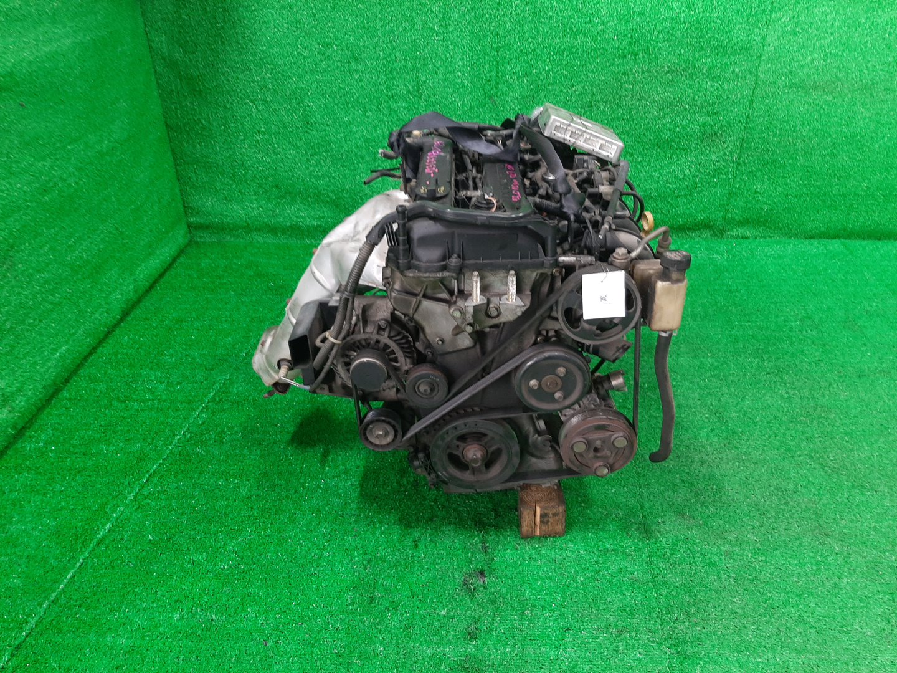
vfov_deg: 53.1
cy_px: 336
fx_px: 674
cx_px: 448
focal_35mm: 26
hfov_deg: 67.3
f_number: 1.7
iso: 145
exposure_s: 1/50
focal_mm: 3.93
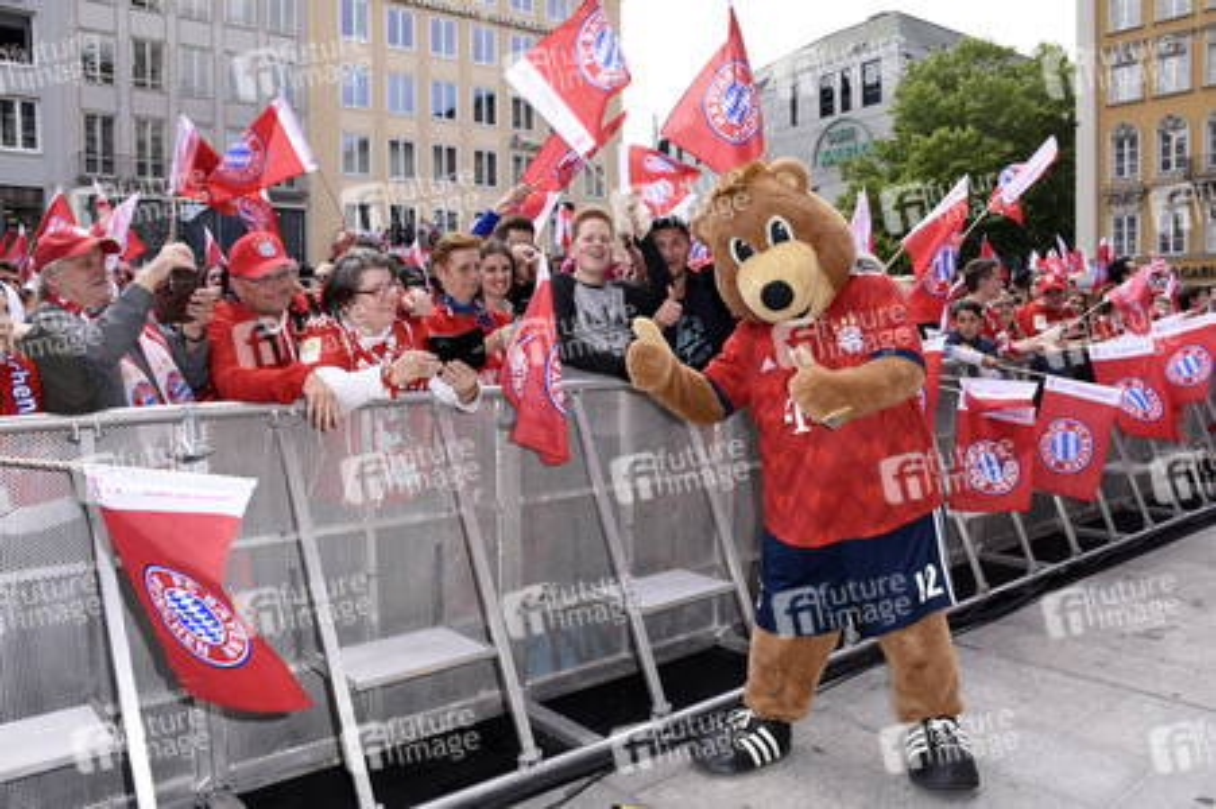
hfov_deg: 67.4
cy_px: 404
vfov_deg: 47.9
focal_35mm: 27
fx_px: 911
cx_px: 608
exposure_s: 1/160
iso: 125
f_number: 6.3
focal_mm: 18
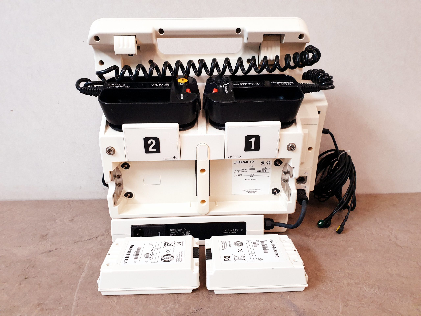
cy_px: 158
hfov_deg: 67.3
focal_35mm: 26
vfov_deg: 53.1
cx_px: 210
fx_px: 316
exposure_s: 1/50
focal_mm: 4.3
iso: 320
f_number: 2.4
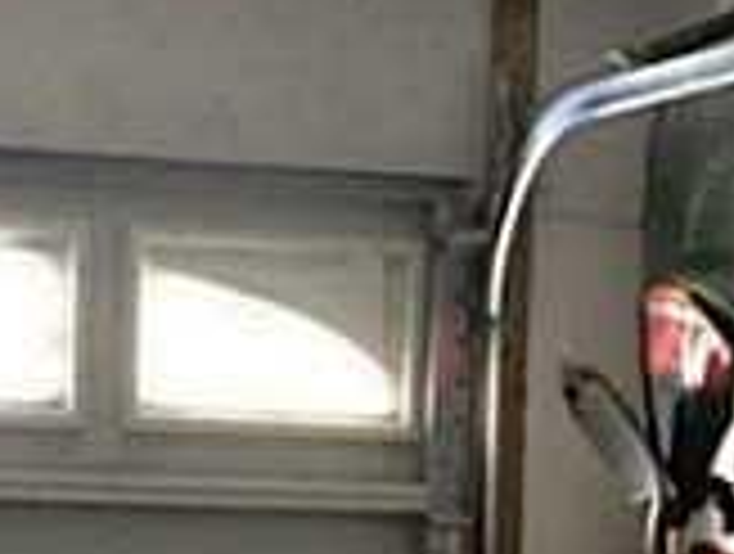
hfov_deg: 13.9
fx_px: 3018
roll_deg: -1.1
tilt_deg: -6.1
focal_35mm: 142
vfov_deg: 10.1
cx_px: 383
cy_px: 860
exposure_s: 1/30
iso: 250
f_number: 2.2
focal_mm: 4.15
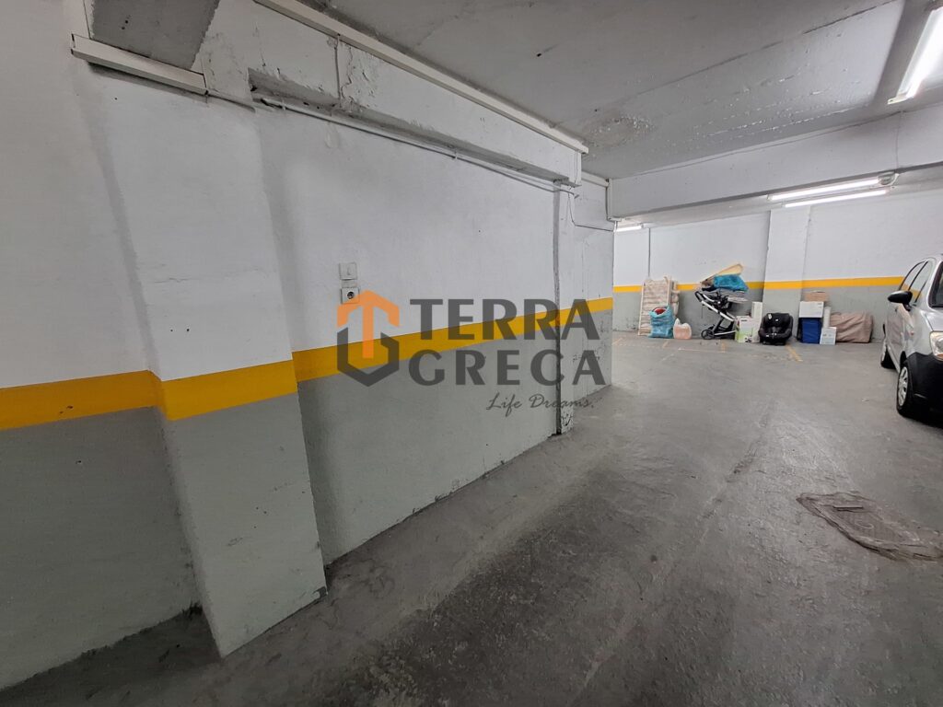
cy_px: 354
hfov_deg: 106.2
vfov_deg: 89.9
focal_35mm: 13
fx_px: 354
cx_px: 472
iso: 160
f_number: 2.2
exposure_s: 1/33
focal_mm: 1.74
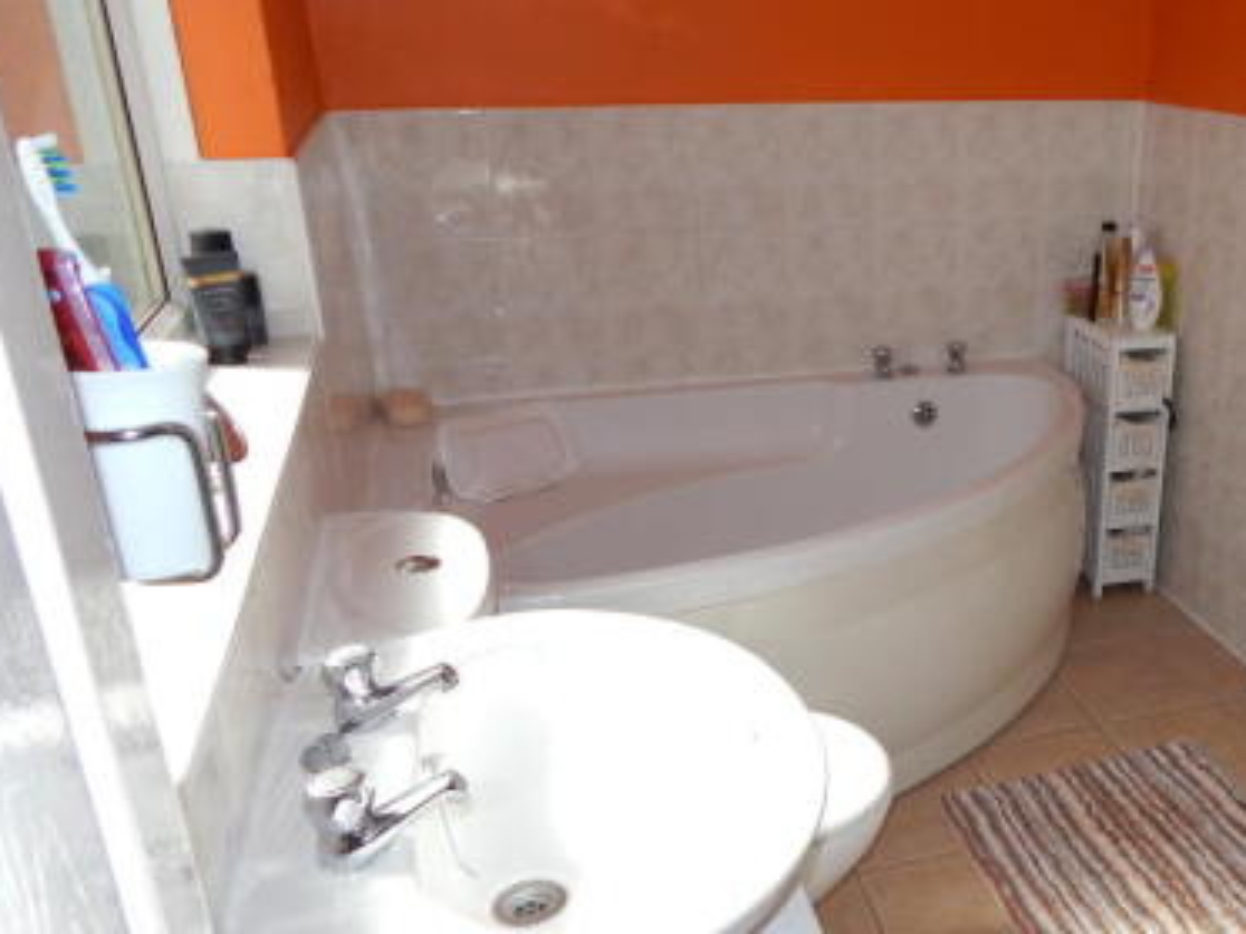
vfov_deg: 39.6
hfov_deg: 49.1
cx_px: 953
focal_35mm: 36
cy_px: 514
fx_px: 1296
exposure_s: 1/640
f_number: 3
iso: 125
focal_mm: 4
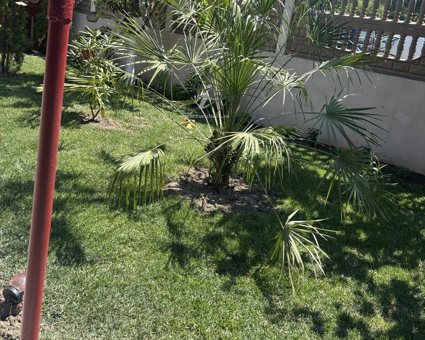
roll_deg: -10.3
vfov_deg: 42.7
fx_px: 428
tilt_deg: -11.3
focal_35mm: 34
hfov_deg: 52.9
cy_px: 109
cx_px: 212
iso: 50
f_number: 1.6
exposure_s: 1/1499
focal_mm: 5.96
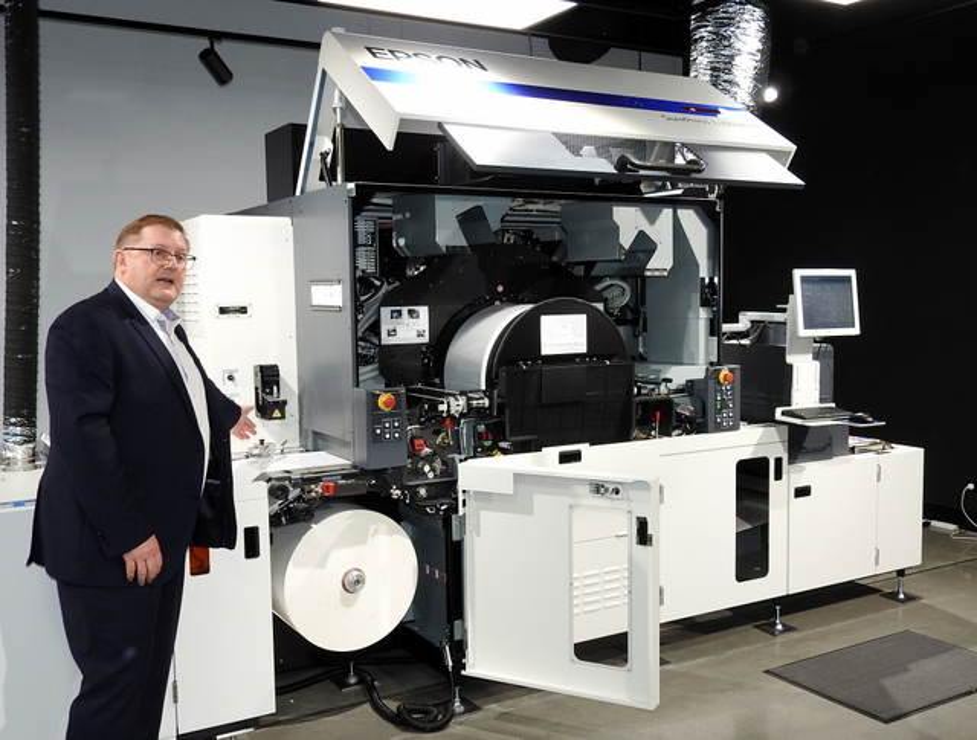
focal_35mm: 30
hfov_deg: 59.8
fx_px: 850
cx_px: 488
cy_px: 370
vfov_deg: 47.1
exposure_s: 1/30
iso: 125
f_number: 3.5
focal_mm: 5.4
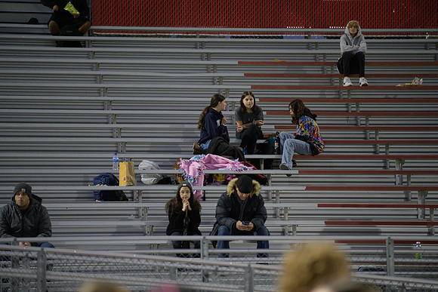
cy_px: 146
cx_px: 219
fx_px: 2190
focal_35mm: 180
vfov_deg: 7.6
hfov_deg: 11.4
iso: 4000
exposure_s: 1/200
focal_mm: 180
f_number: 2.8
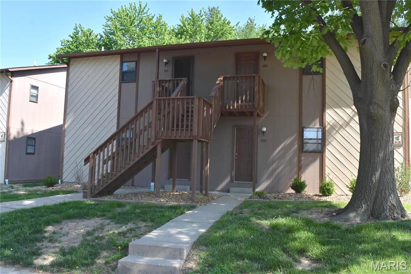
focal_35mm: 27
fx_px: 308
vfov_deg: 47.9
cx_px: 206
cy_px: 137
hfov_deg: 67.4
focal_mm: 18
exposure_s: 1/500
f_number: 8
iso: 640
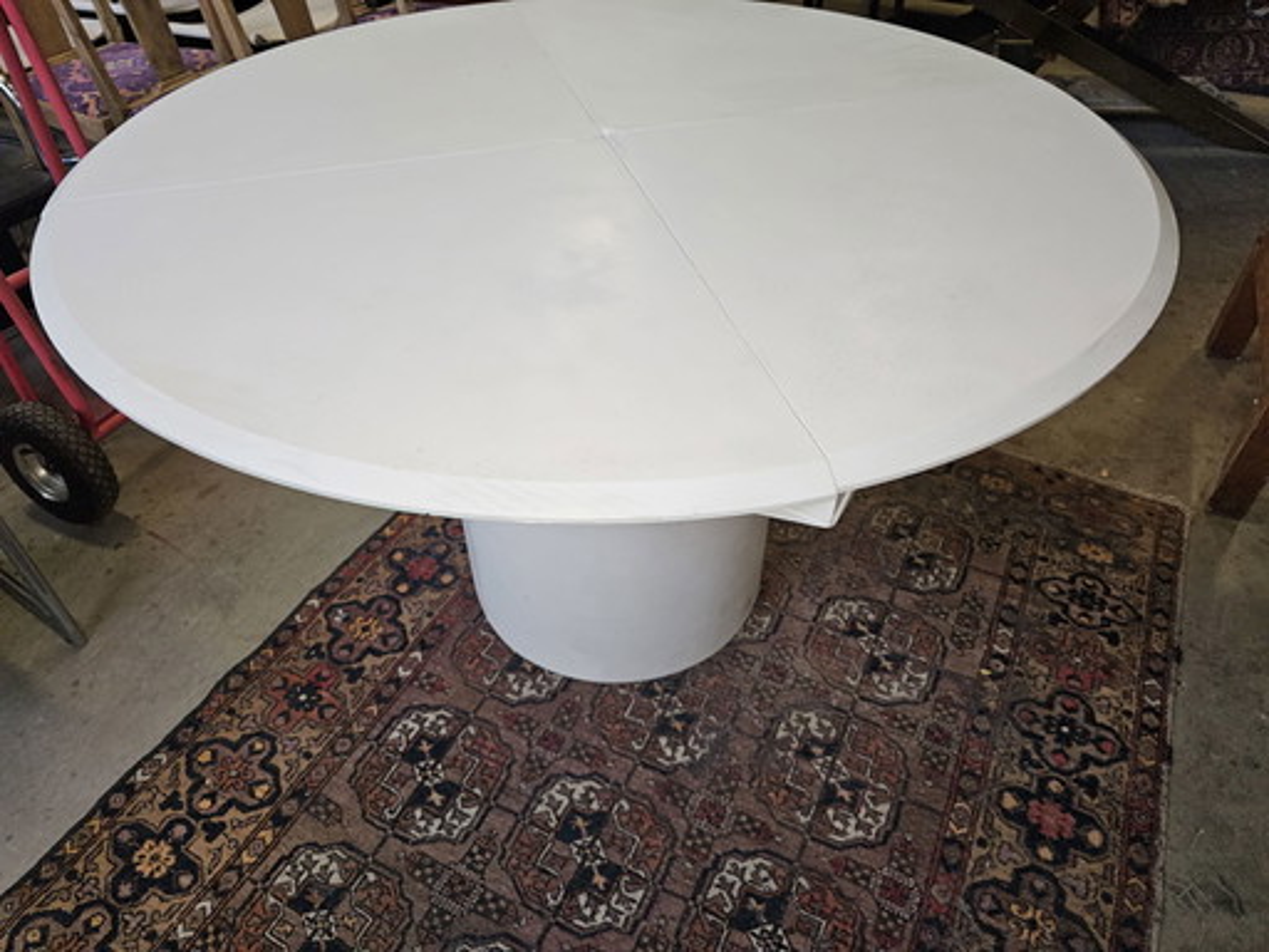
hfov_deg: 73.9
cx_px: 634
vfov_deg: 58.9
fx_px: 843
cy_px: 476
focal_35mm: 23
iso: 80
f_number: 1.7
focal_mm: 6.3
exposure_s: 1/50
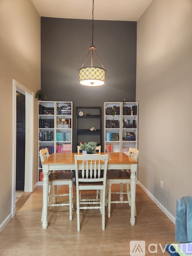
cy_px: 128
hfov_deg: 58.9
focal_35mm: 23
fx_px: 170
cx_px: 96
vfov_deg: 73.9
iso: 640
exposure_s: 1/120
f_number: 1.8
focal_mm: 5.4
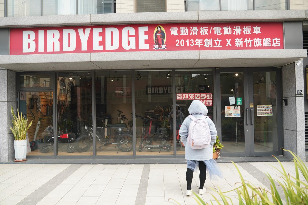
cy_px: 102
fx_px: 257
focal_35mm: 30
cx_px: 154
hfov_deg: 61.9
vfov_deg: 43.6
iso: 200
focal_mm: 30
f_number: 4
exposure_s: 1/160
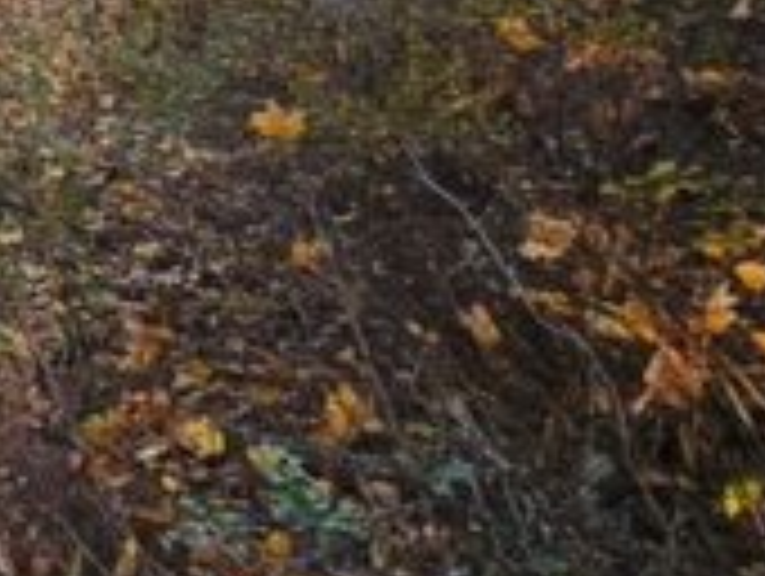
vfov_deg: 21.0
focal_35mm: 61
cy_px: -243
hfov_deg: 20.5
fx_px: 1350
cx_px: -657
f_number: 2.2
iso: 50
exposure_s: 1/174
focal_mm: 2.2
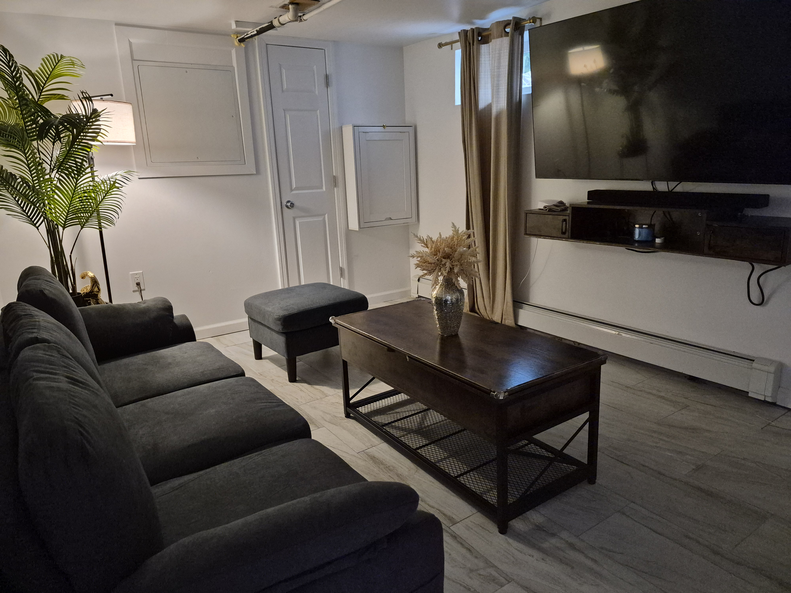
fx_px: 526
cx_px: 396
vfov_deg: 58.9
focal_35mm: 23
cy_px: 296
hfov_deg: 73.9
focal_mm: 5.4
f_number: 1.8
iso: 1250
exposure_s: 1/120
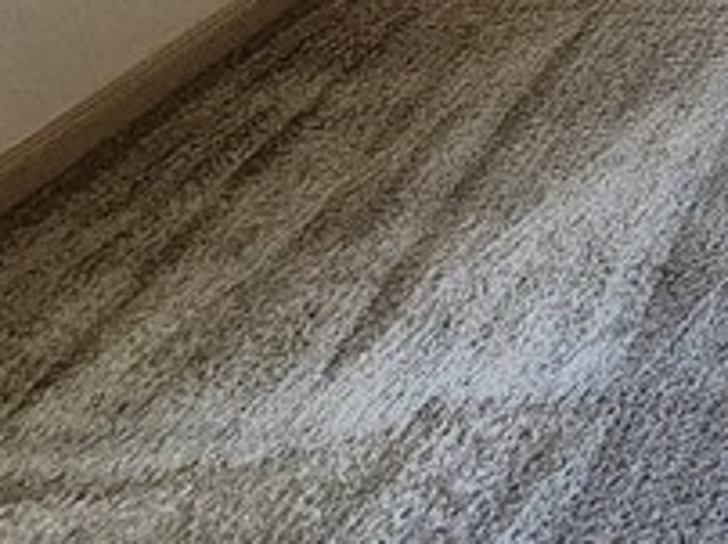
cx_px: 1362
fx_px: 1386
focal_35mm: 66
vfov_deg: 15.3
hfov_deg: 19.9
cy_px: -677
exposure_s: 1/60
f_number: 2.2
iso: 250
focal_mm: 2.2
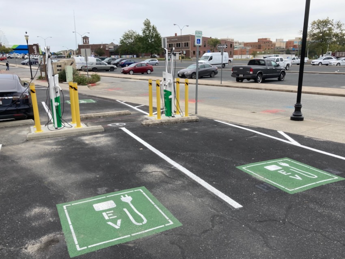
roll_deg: +0.3
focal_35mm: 28
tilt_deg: -11.5
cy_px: 130
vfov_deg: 49.8
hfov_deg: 63.4
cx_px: 172
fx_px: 279
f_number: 1.8
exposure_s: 1/800
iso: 20
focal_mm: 3.99
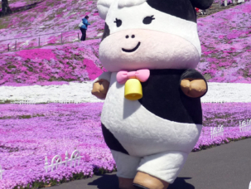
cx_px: 132
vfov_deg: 17.0
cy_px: 58
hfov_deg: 22.5
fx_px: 632
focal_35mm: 87
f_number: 9
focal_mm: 7.2
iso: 100
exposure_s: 1/250
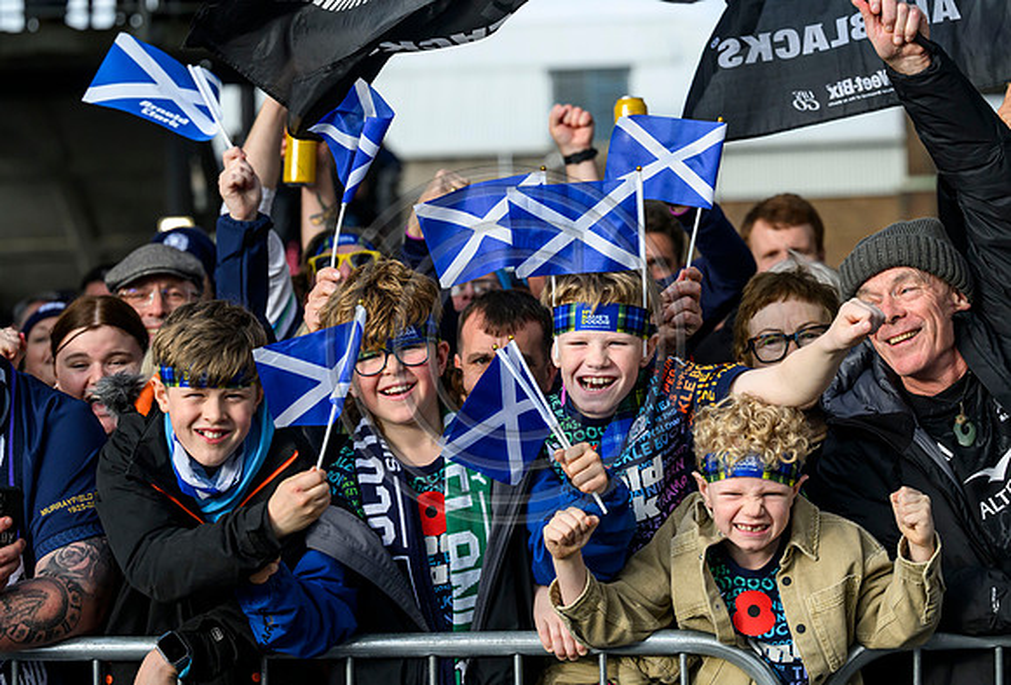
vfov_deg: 13.4
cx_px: 536
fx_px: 2920
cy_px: 252
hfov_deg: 19.6
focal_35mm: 103
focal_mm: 79
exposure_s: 1/5000
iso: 2000
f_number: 3.2
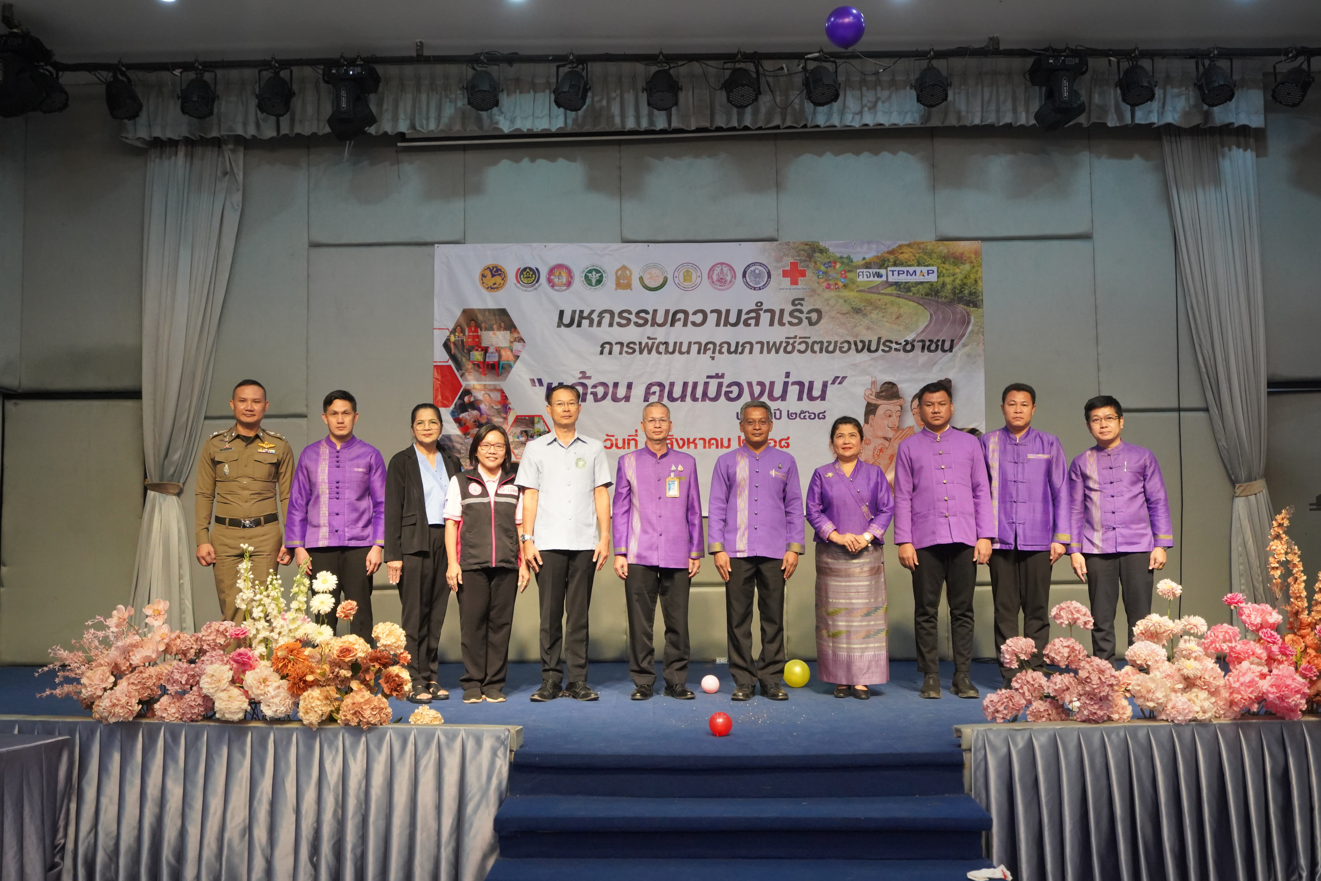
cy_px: 440
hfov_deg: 54.4
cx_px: 660
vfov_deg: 37.9
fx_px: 1284
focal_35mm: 35
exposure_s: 1/250
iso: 4000
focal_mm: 35
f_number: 4
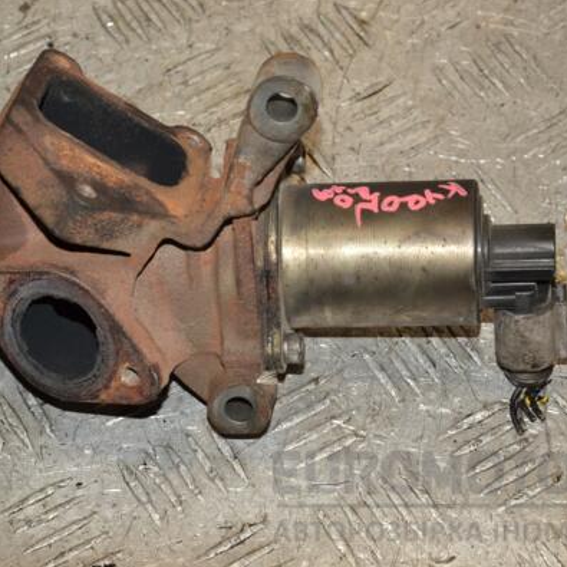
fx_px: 2224
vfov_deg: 14.5
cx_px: 245
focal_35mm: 120
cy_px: 281
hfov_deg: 14.5
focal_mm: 62
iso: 800
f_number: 8
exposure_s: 1/200
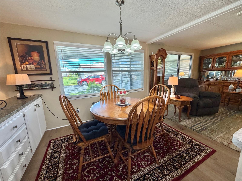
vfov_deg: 85.7
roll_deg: +2.3
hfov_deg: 102.1
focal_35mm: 14
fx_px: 98
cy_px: 90
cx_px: 121
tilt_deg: -9.8
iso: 160
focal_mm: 2.22
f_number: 2.2
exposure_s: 1/120
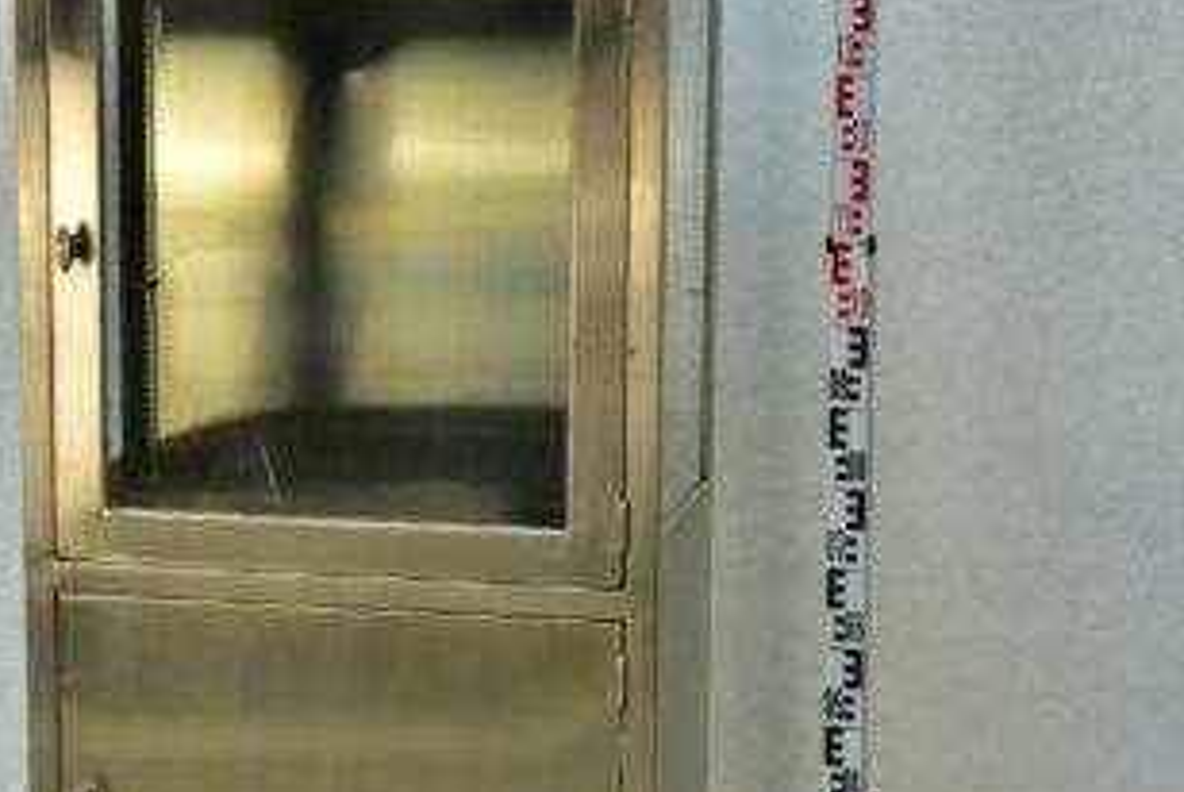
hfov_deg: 18.7
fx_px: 3588
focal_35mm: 109
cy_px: 507
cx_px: 373
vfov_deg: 12.6
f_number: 4.8
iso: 500
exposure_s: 1/125
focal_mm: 56
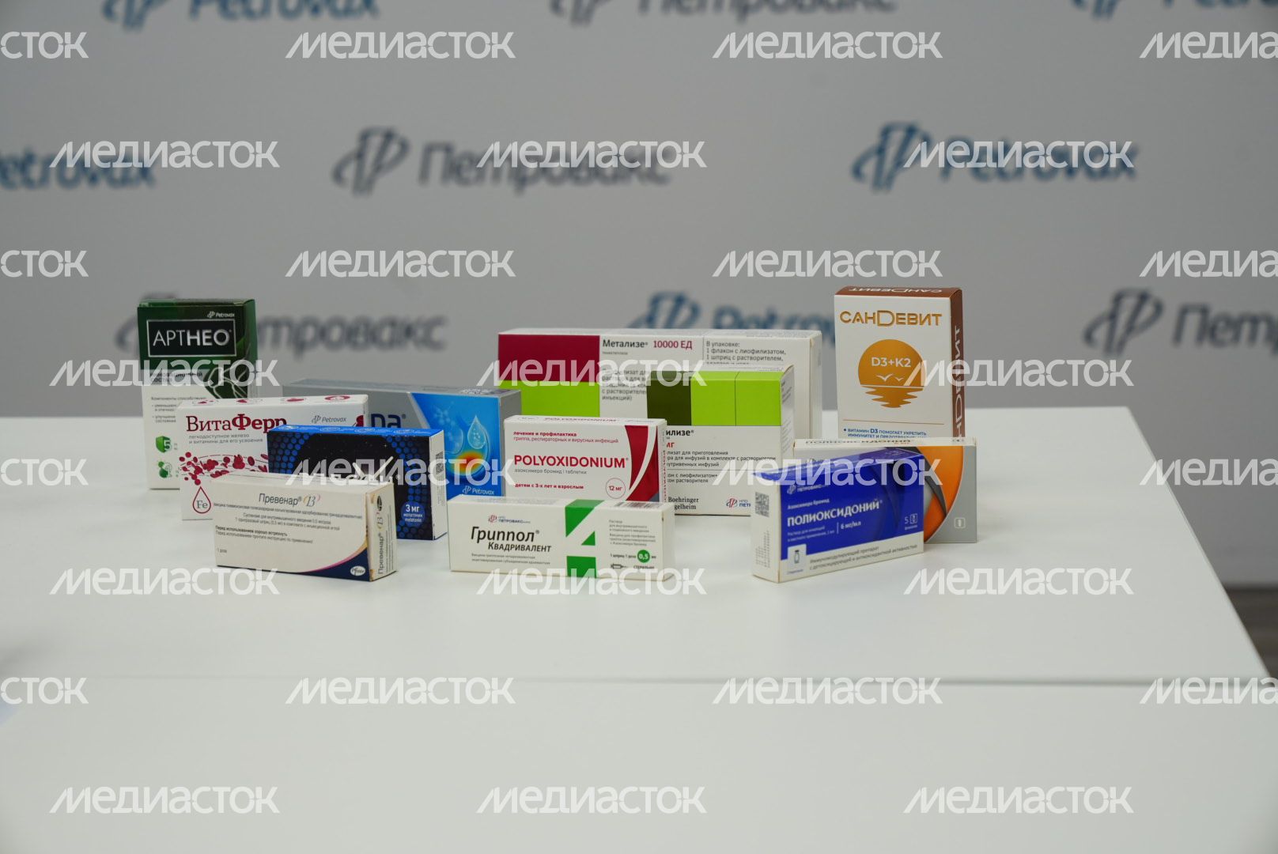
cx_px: 639
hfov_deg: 28.8
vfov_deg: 19.5
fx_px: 2487
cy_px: 427
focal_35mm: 70
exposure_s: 1/125
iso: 640
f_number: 5.6
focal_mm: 70
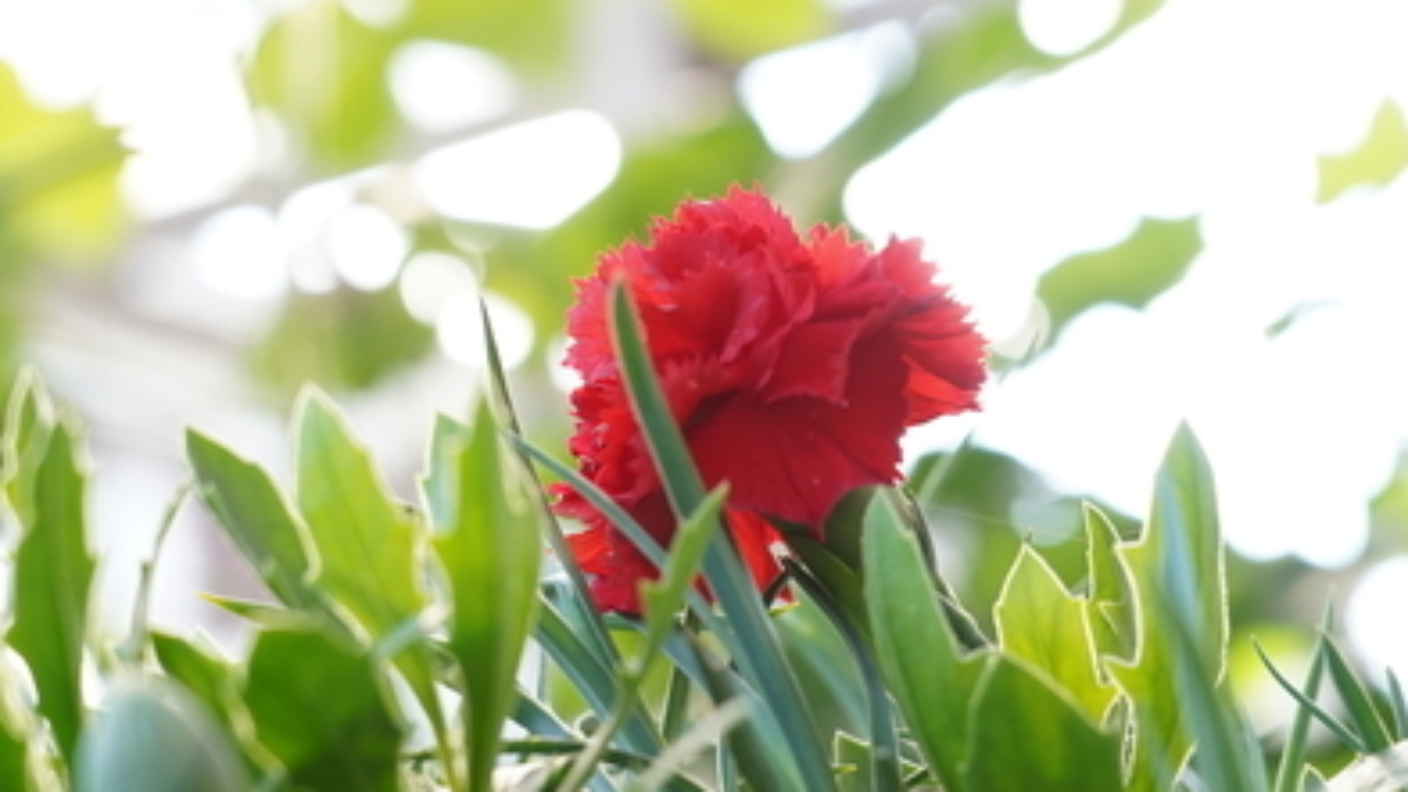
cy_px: 541
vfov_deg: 12.6
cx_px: 717
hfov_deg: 22.2
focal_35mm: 96
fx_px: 3584
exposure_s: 1/40
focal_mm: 60
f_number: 7.1
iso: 320
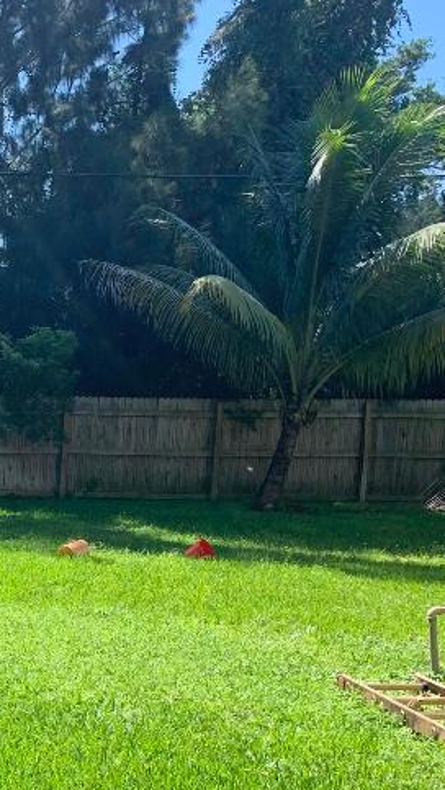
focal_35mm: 60
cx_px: -247
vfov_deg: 34.2
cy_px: 586
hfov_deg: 17.7
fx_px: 1258
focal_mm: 4.25
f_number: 1.8
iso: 25
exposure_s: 1/656
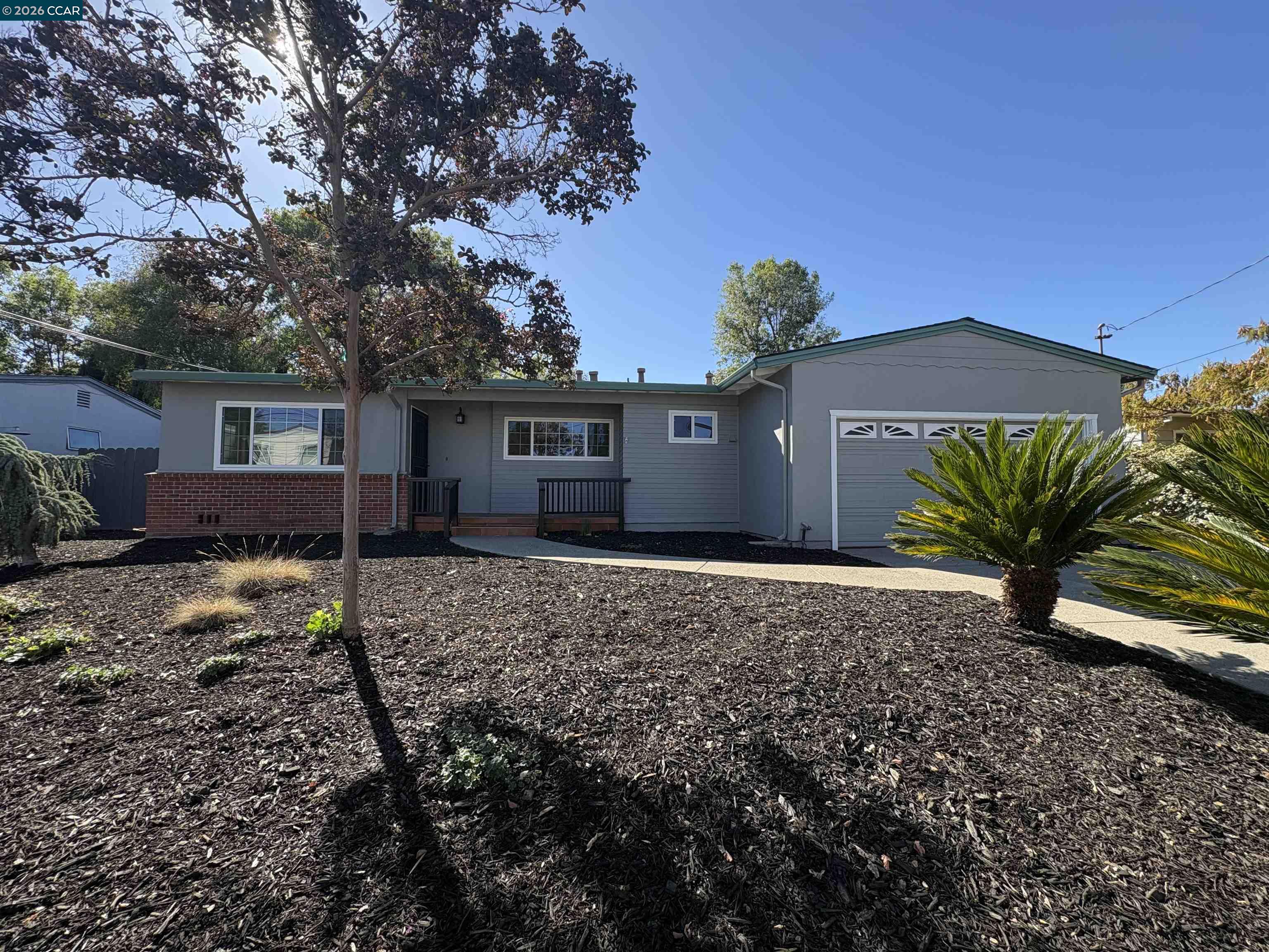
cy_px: 476
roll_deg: +0.2
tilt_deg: +4.4
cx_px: 634
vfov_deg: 85.7
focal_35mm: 14
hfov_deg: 102.1
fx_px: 513
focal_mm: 2.22
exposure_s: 1/687
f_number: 2.2
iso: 50
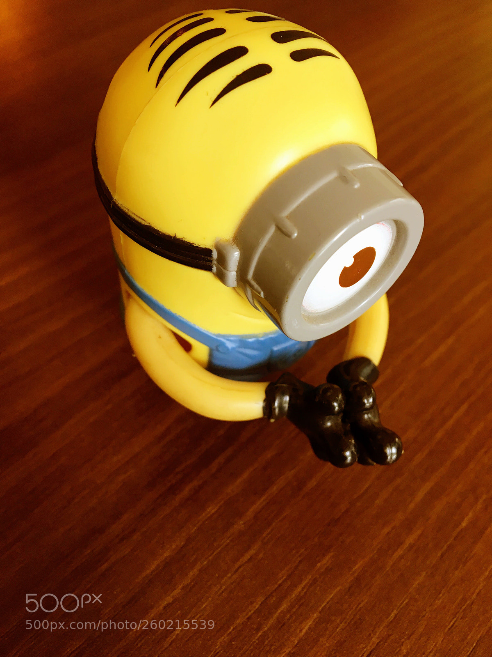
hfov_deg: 48.2
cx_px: 246
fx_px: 550
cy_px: 328
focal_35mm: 29
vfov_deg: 61.7
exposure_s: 1/33
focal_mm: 4.15
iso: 80
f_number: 2.2
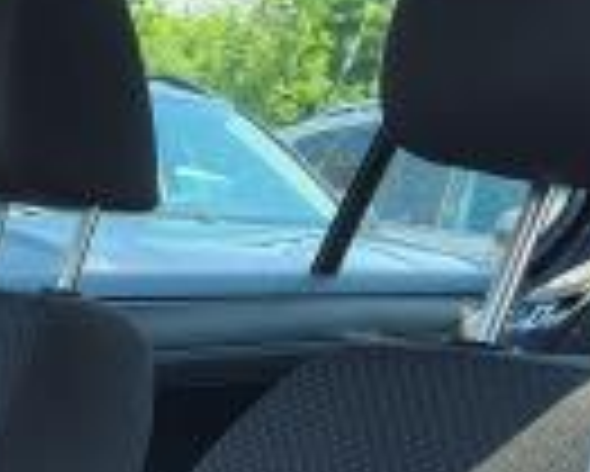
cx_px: -495
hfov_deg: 13.7
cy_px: 868
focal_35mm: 124
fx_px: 2167
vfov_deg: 11.5
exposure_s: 1/315
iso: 40
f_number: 1.8
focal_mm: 5.4
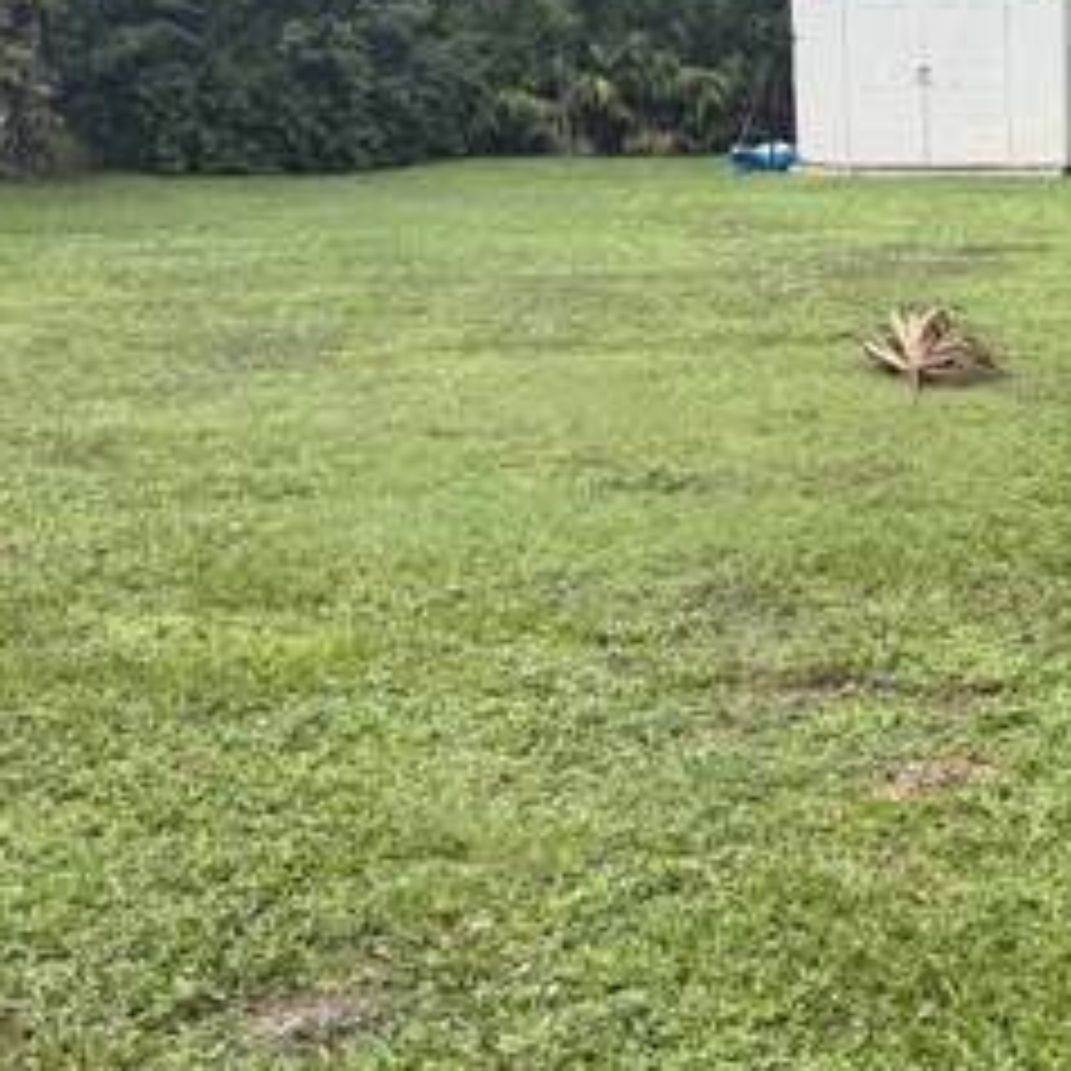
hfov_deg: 28.8
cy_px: 441
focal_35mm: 57
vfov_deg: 30.0
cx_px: 968
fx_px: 1995
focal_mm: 6.76
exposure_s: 1/967
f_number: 1.78
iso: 100
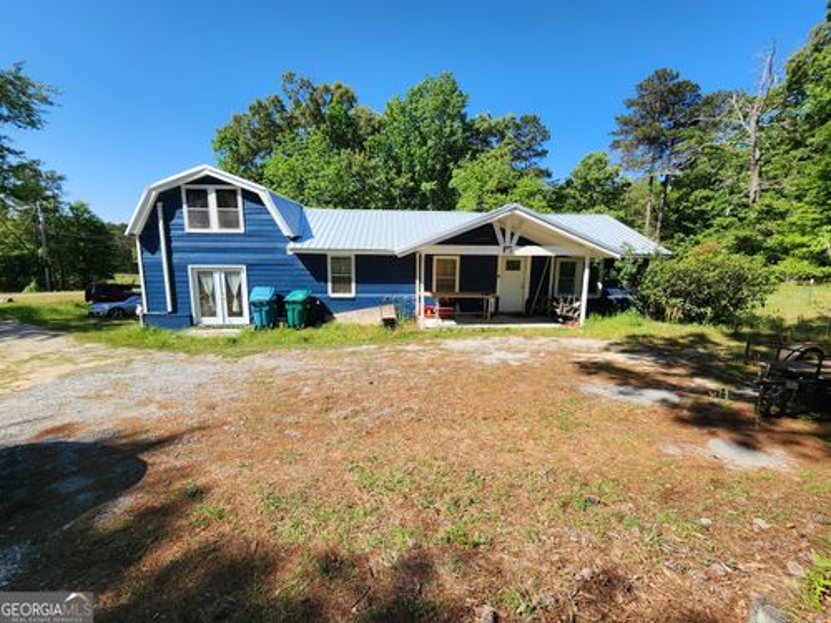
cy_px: 312
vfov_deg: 89.9
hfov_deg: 106.2
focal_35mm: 13
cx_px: 416
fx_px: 312
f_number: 2.2
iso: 50
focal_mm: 2.2
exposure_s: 1/1114
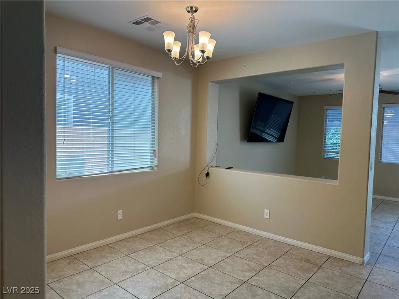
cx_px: 200
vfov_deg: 56.8
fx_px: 277
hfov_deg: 71.6
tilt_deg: -2.0
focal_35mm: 24
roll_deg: -1.6
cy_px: 150
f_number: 1.78
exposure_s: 1/163
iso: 80
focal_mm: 6.86
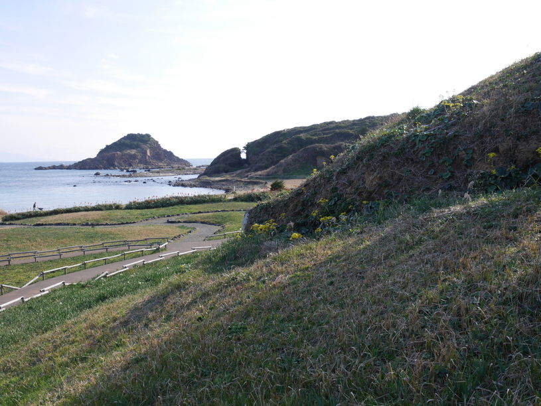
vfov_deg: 41.8
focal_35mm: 34
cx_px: 270
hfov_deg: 53.9
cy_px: 203
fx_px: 532
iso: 200
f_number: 5.6
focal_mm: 17
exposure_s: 1/500
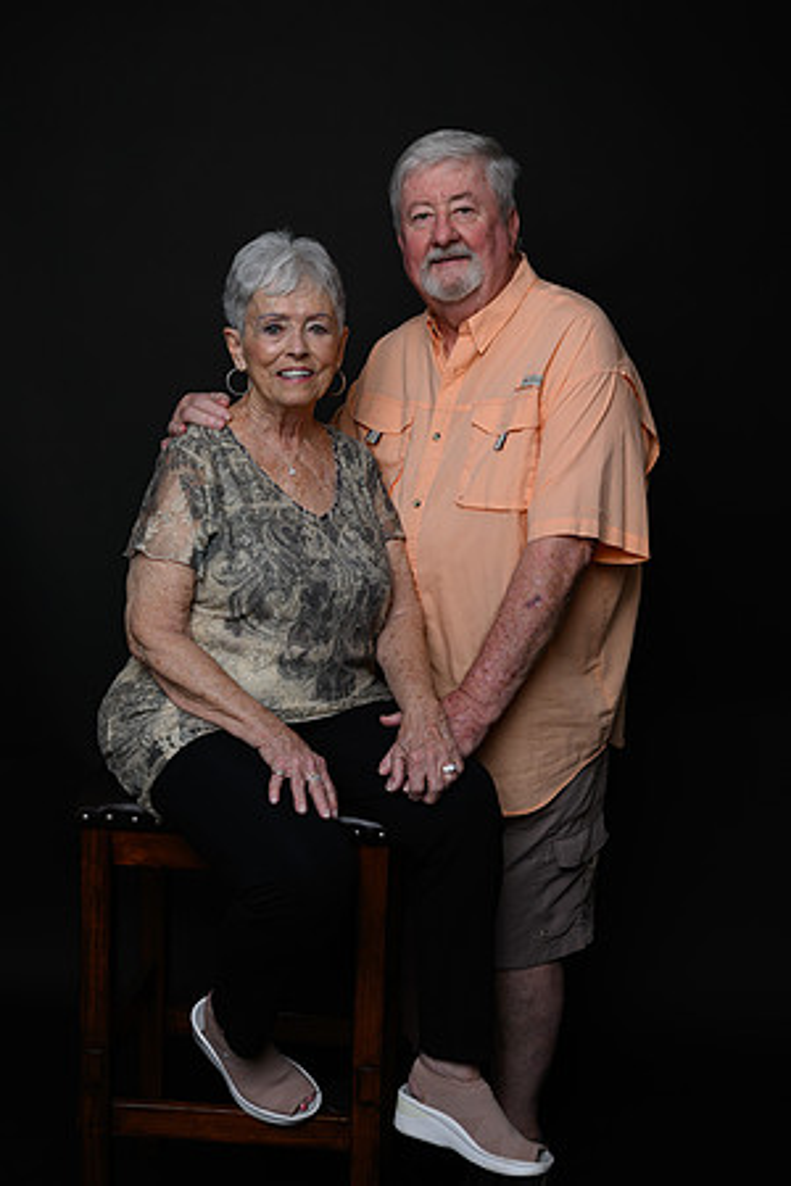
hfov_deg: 33.4
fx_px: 1318
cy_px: 593
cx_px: 396
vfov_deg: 48.5
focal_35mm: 40
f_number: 10
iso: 400
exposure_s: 1/125
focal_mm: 40
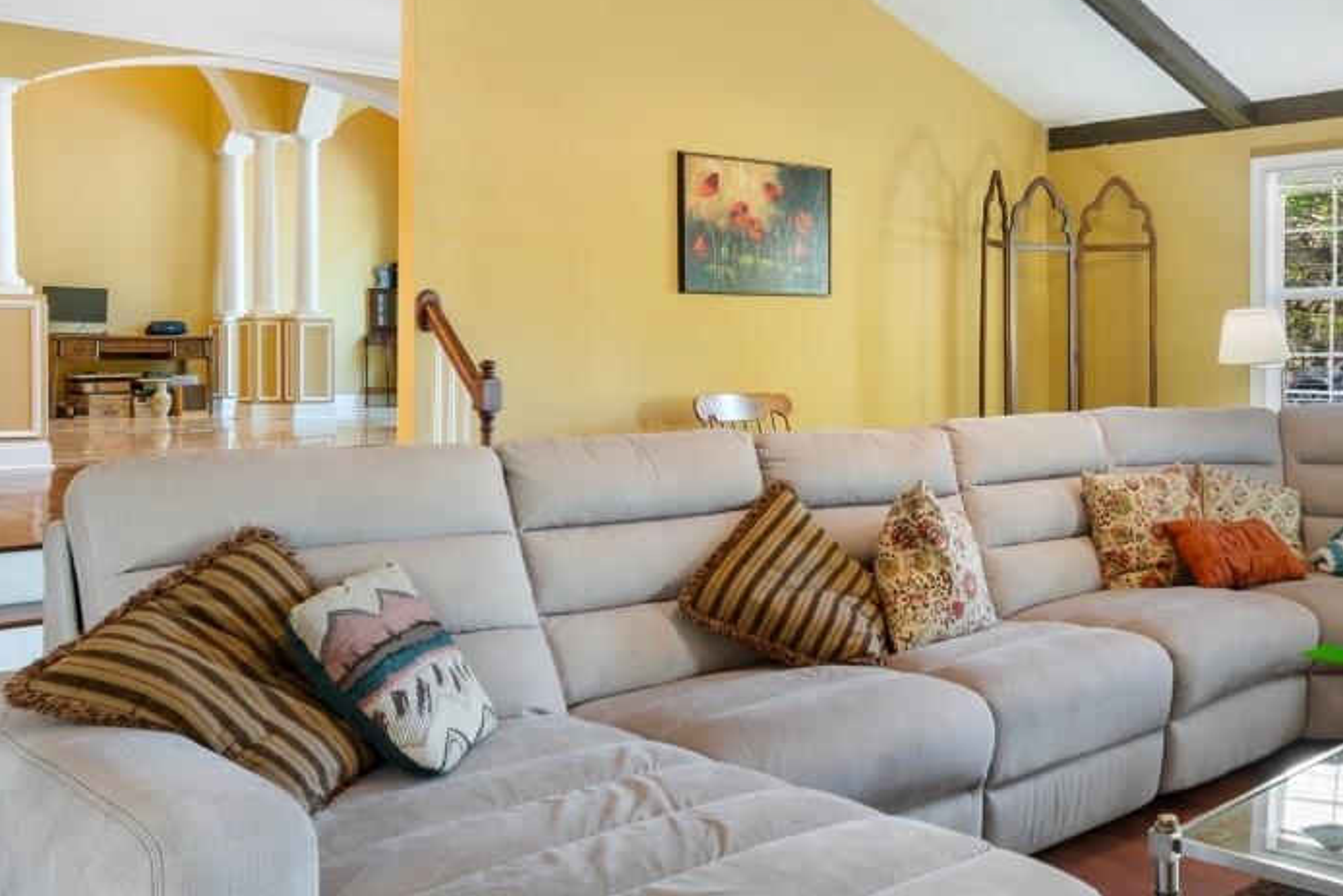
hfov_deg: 53.7
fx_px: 1306
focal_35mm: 35
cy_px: 333
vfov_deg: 37.6
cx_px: 851
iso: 100
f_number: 4.5
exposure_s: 1/3
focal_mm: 10
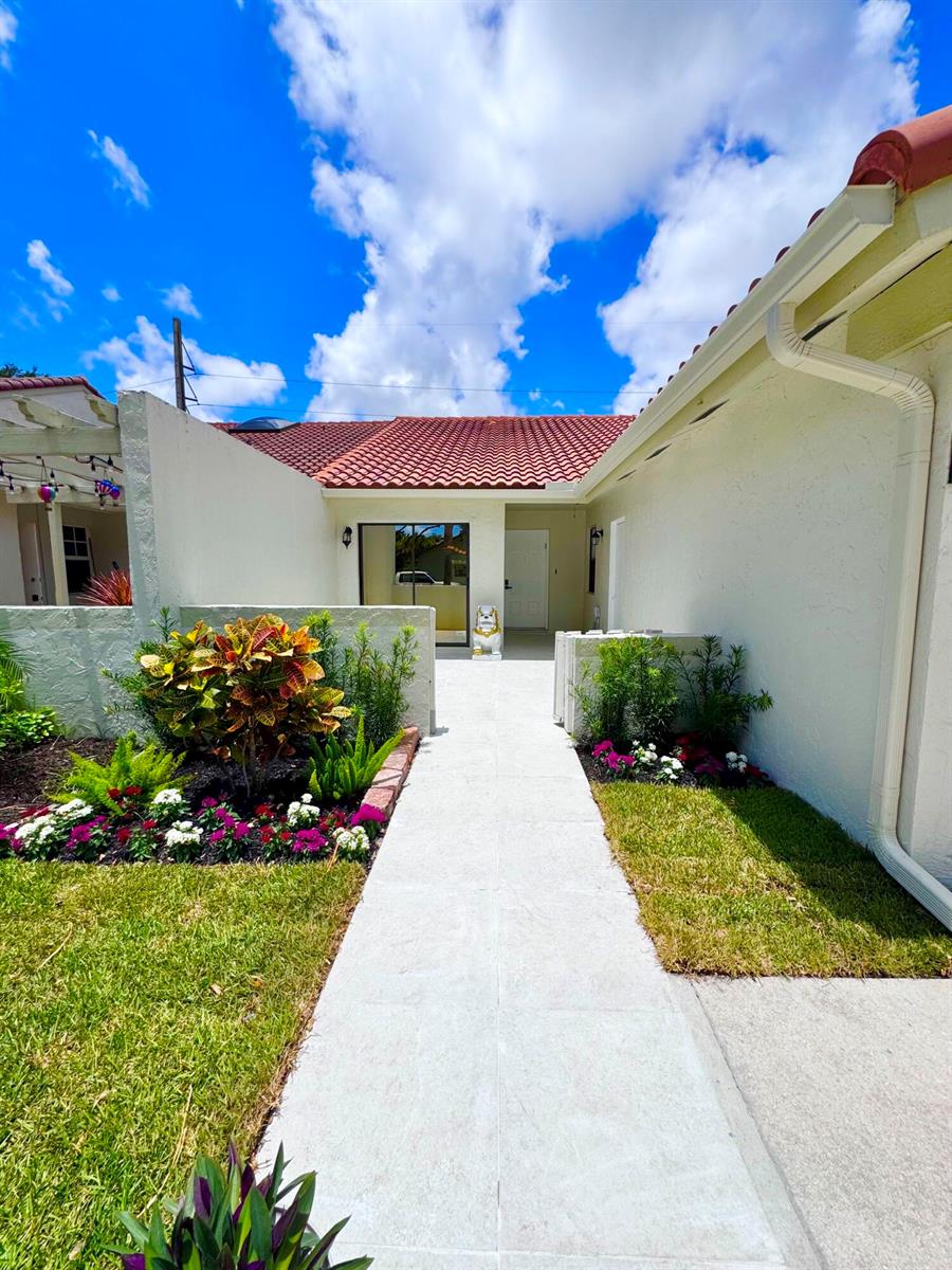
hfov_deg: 85.7
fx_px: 513
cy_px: 635
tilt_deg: -6.1
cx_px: 476
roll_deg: +0.1
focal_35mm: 14
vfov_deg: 102.1
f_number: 2.2
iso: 40
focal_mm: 2.22
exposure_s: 1/3906
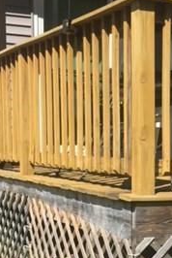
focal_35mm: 87
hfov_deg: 15.6
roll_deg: -0.6
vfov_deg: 23.1
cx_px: 152
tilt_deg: -6.6
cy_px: 192
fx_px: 622
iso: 25
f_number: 2.2
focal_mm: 4.15
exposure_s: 1/1099
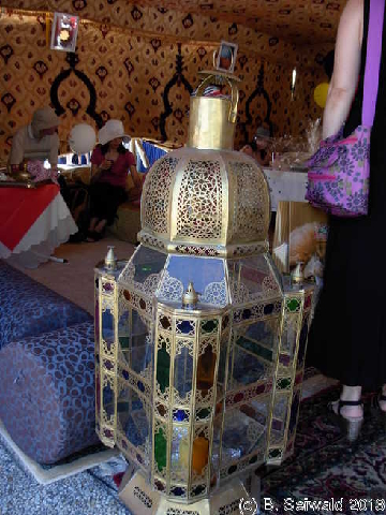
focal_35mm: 38
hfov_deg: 37.7
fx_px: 565
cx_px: 193
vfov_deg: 49.0
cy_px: 258
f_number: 2.9
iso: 79
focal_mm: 6.3
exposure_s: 1/62.1
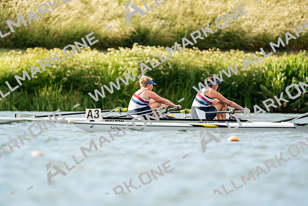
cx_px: 154
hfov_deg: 3.4
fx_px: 5134
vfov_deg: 2.3
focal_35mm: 600
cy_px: 103
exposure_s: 1/2000
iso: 500
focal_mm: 600
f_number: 6.3
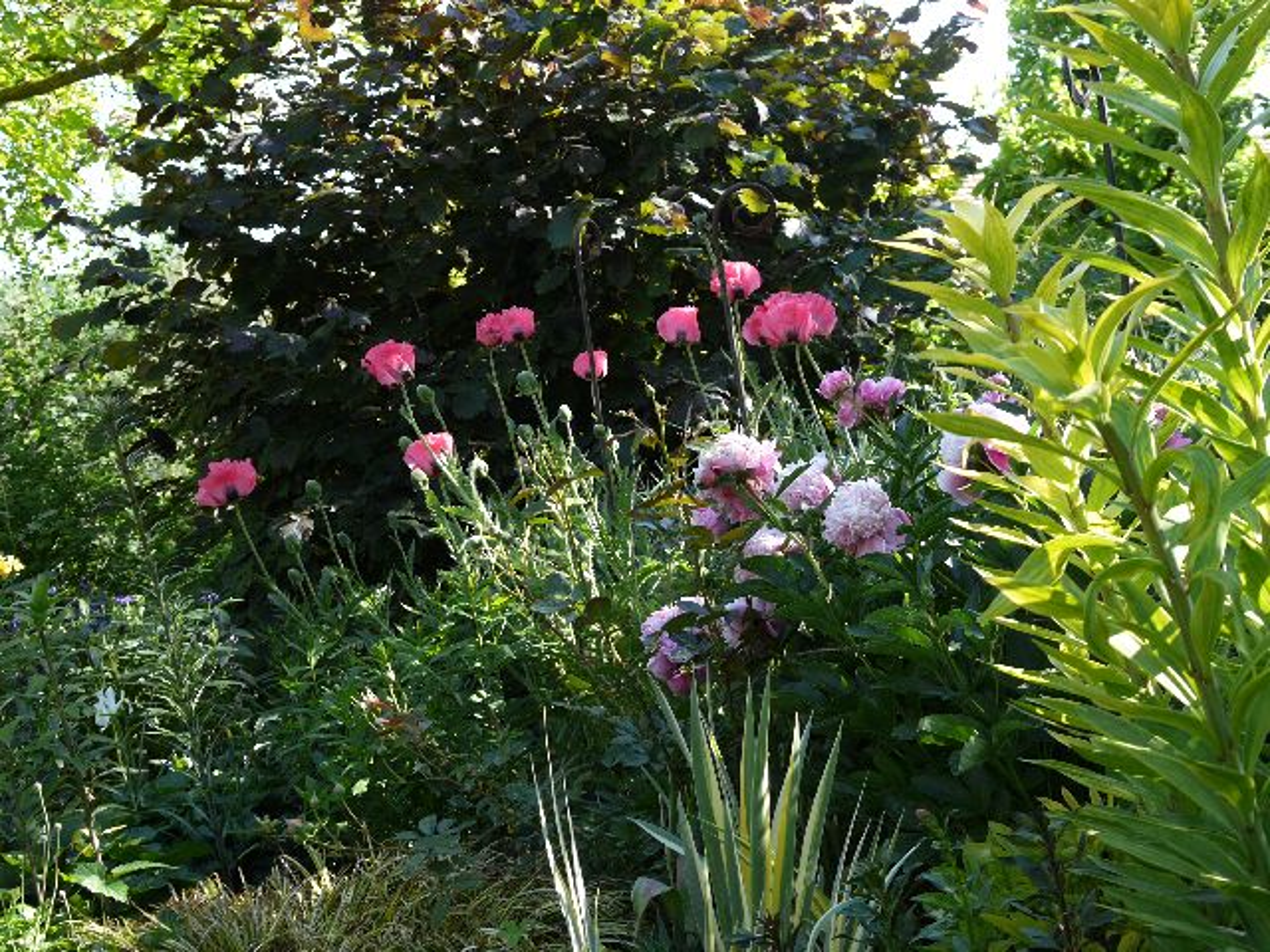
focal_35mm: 48
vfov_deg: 30.3
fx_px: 1761
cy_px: 476
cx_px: 635
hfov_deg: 39.7
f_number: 5
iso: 100
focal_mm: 24
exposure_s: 1/60
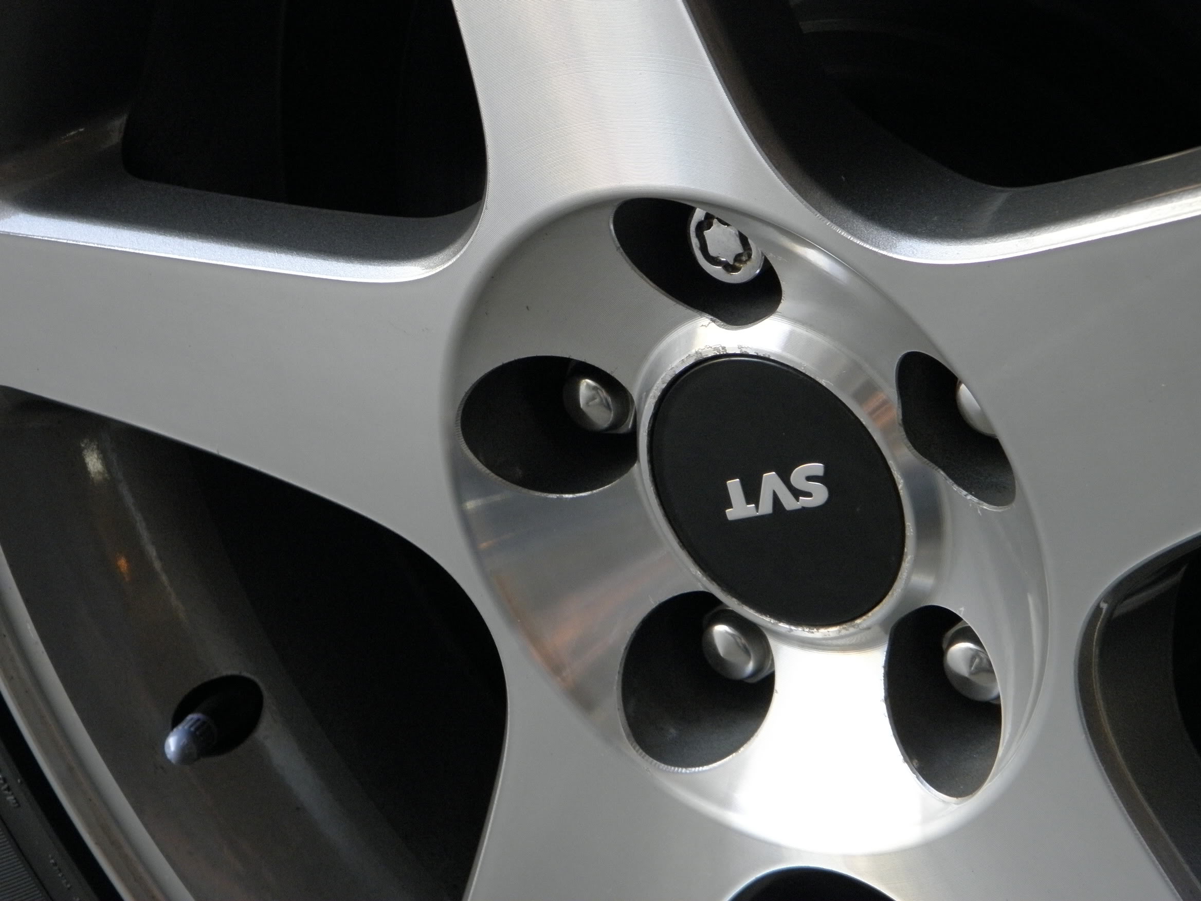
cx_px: 600
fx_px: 2776
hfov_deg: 24.4
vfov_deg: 18.4
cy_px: 450
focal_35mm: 80
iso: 200
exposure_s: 1/40
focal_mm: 14.3
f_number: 4.4
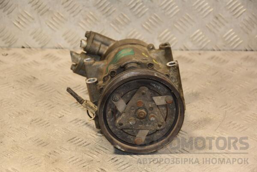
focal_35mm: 112
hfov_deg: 18.2
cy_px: 86
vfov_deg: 12.2
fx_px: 803
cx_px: 128
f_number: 5.3
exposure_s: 1/160
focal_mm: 75
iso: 800
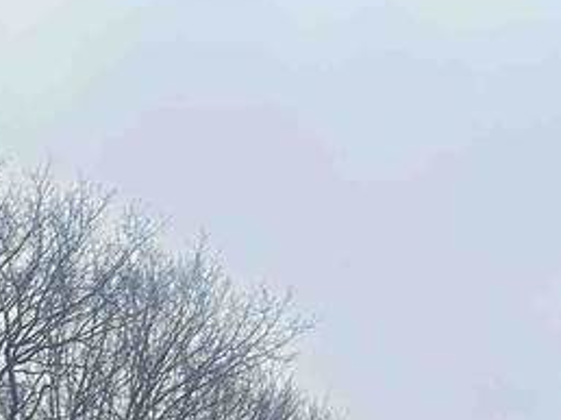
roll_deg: -1.9
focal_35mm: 129
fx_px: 2089
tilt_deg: +6.0
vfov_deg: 10.4
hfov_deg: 12.8
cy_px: 877
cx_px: -659
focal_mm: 5.7
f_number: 1.5
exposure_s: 1/924
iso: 50
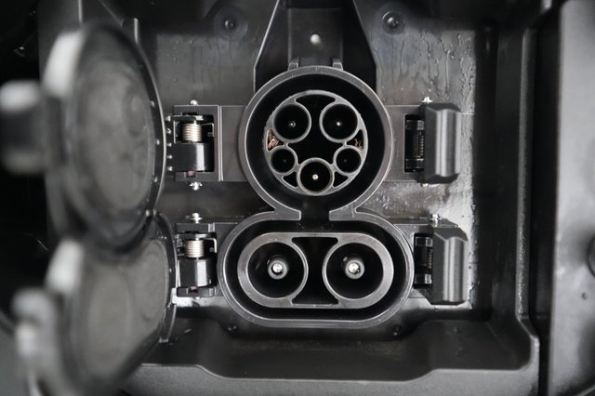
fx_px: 463
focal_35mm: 28
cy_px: 198
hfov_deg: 65.5
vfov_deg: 46.4
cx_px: 298
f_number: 2.8
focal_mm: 28
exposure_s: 1/50
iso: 12800
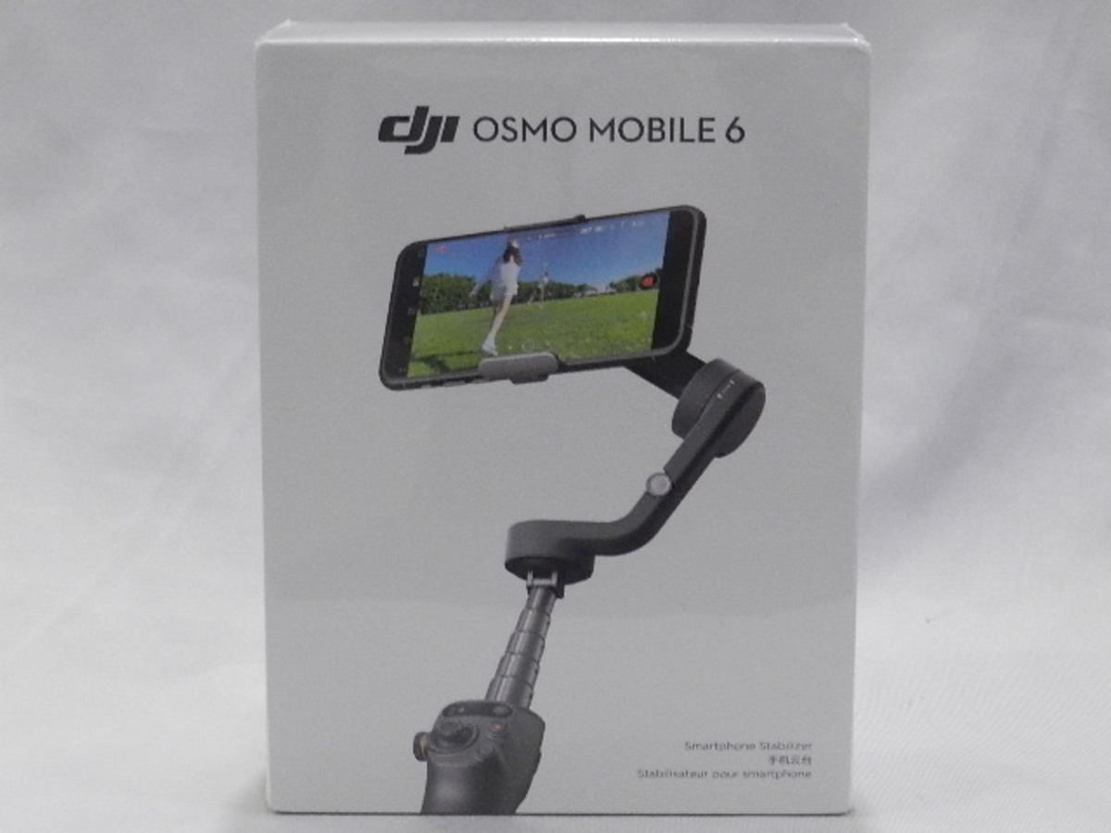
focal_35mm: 84
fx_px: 2696
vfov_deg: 17.6
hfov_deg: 23.3
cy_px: 416
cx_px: 556
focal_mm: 14.9
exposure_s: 1/100
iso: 800
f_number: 4.4
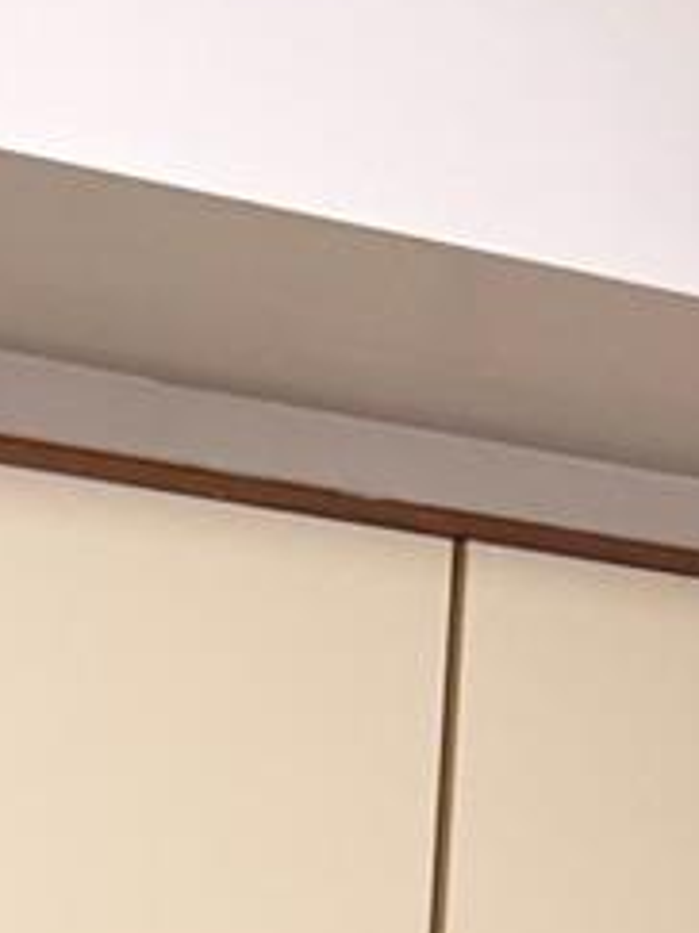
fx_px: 4096
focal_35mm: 152
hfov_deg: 9.7
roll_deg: -4.3
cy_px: 2711
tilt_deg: -17.2
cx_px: 476
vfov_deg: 10.0
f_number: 1.78
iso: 200
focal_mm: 6.76
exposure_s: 1/120
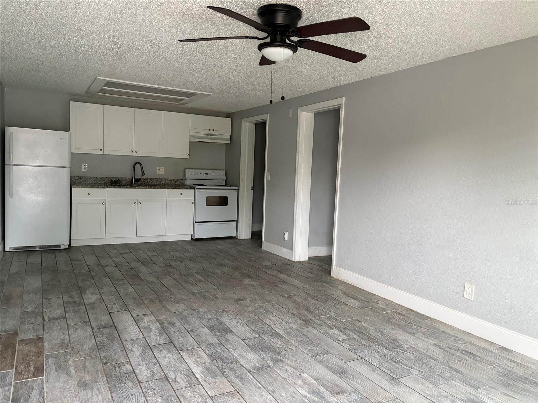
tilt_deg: -4.3
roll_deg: -2.3
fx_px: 404
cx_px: 269
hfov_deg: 67.3
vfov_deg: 53.1
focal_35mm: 26
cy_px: 202
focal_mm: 5.96
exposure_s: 1/47
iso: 500
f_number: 1.6
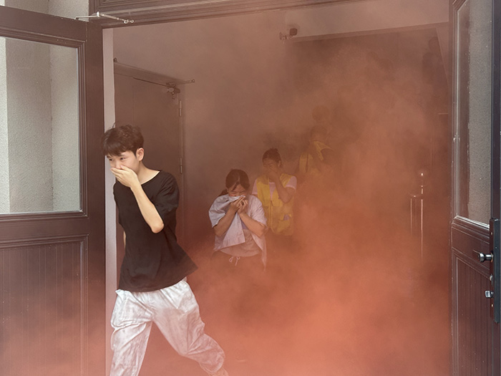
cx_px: 250
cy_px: 188
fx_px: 695
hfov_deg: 39.7
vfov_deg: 30.3
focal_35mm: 48
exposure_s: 1/121
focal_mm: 6.86
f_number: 1.78
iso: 64
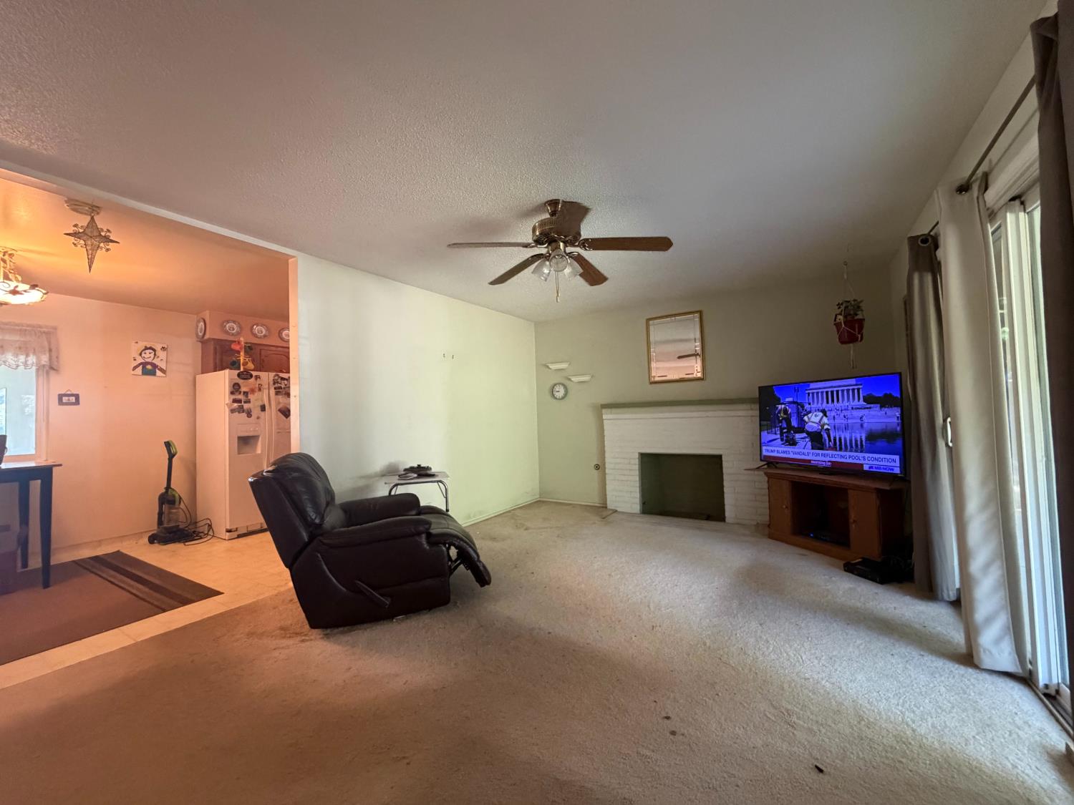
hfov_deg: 102.1
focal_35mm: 14
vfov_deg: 85.7
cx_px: 537
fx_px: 434
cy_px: 402
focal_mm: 2.22
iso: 640
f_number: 2.2
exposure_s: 1/60
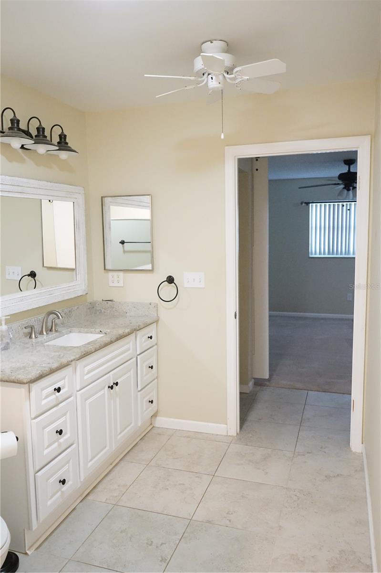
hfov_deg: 46.4
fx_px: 445
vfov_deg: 65.5
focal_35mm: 28
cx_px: 190
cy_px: 286
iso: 6400
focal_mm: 28
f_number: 6.3
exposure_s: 1/50
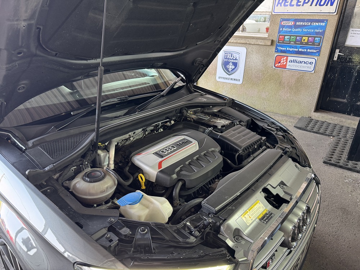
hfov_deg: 71.6
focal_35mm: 24
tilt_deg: -24.1
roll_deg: -2.1
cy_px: 135
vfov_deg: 56.8
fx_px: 250
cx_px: 180
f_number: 1.78
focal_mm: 6.76
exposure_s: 1/76
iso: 200
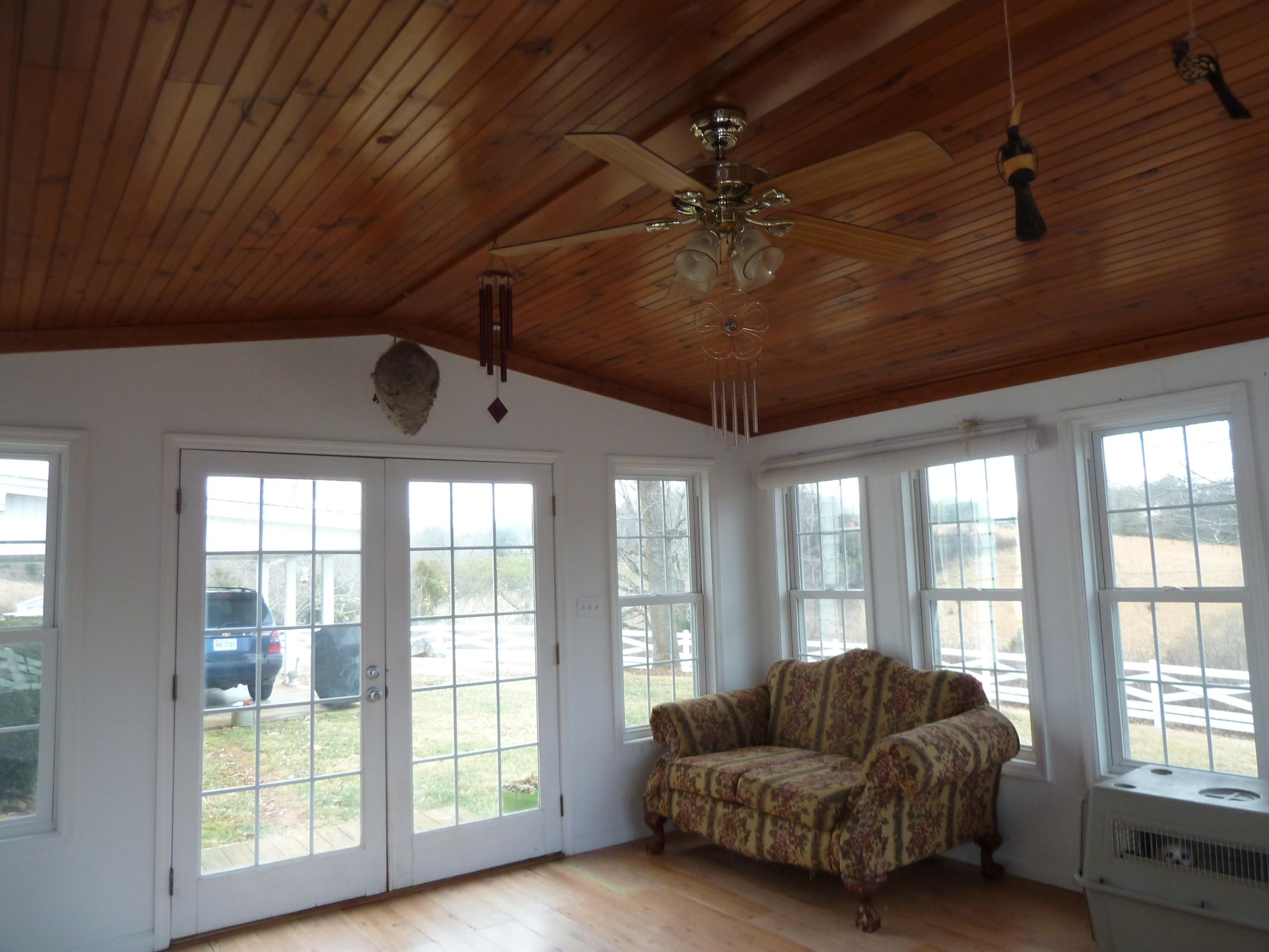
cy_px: 476
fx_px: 916
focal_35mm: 25
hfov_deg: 69.4
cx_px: 634
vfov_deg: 54.9
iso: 125
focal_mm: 4.1
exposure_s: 1/30
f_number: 3.3
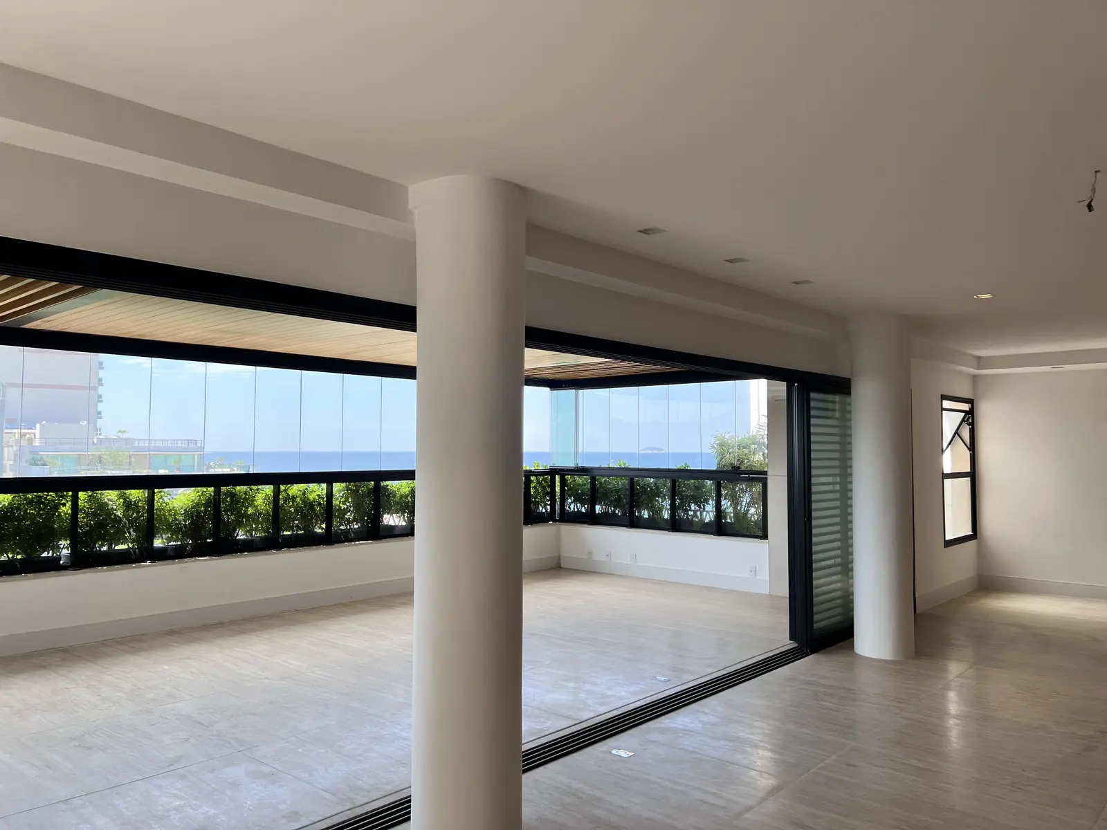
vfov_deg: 53.1
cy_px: 415
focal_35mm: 26
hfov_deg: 67.3
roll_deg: -0.4
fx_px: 831
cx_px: 554
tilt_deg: +4.4
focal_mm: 5.7
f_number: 1.5
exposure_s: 1/497
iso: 50
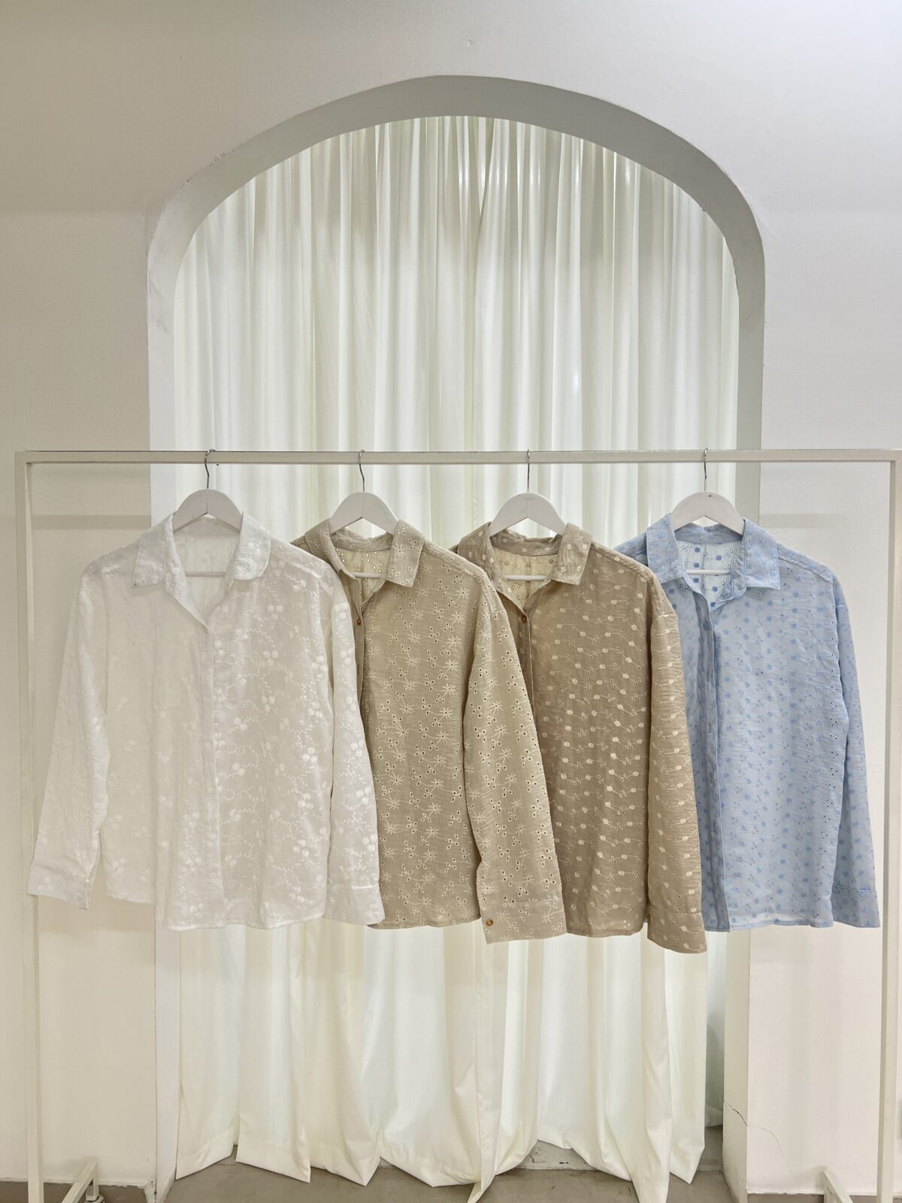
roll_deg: -0.3
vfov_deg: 67.3
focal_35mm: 26
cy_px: 602
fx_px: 903
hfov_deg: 53.1
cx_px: 451
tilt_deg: -3.4
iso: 125
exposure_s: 1/50
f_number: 1.5
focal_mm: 5.7
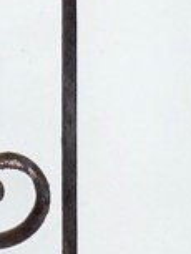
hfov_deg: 4.2
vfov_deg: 5.6
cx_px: -90
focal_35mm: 353
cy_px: 71
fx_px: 2593
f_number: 4
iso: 250
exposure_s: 1/60
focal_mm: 8
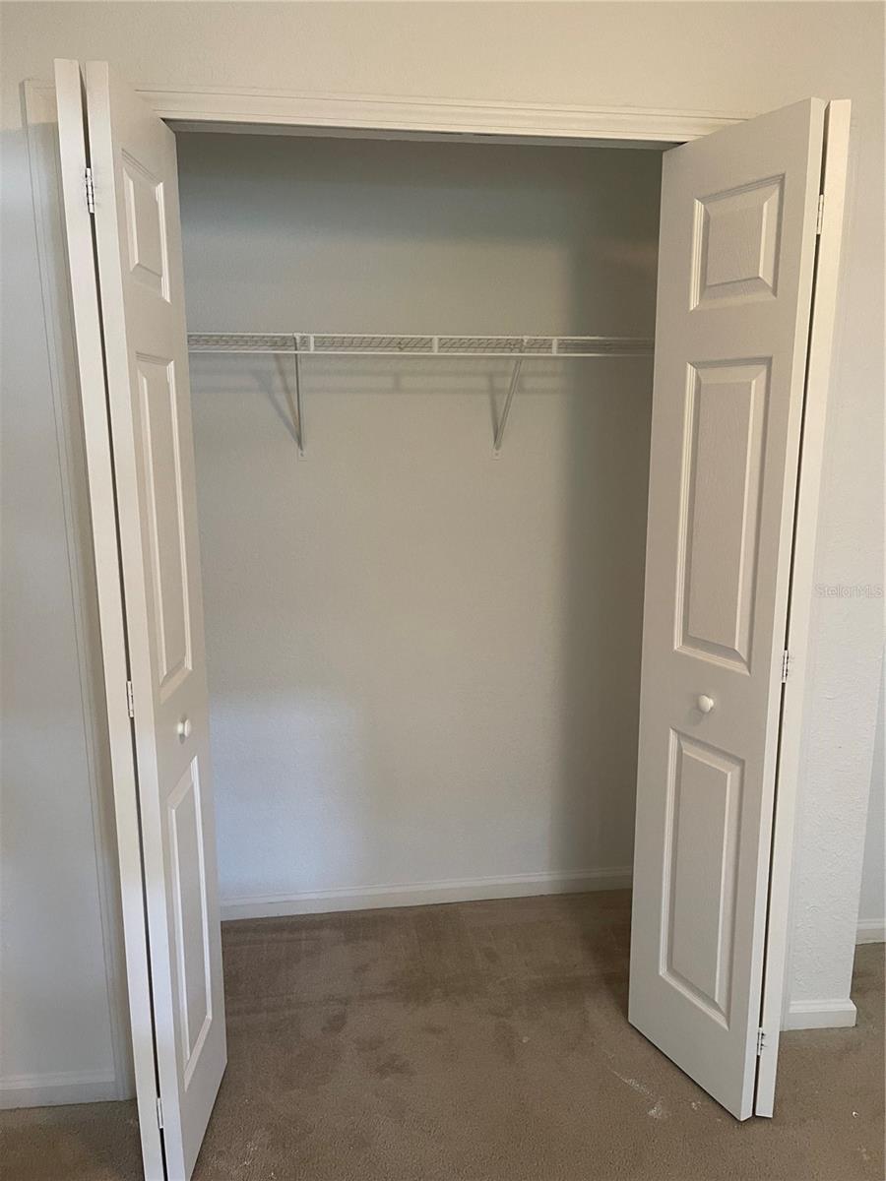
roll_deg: +0.2
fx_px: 853
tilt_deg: -7.8
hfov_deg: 54.9
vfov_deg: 69.4
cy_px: 590
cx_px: 443
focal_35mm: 25
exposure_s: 1/60
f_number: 1.6
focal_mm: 5.1
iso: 250
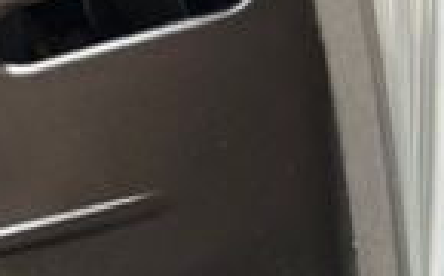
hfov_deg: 16.1
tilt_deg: -5.4
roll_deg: -2.6
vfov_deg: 9.3
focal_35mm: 122
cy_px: 721
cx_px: -165
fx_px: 1473
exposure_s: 1/122
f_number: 1.6
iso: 64
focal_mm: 5.1
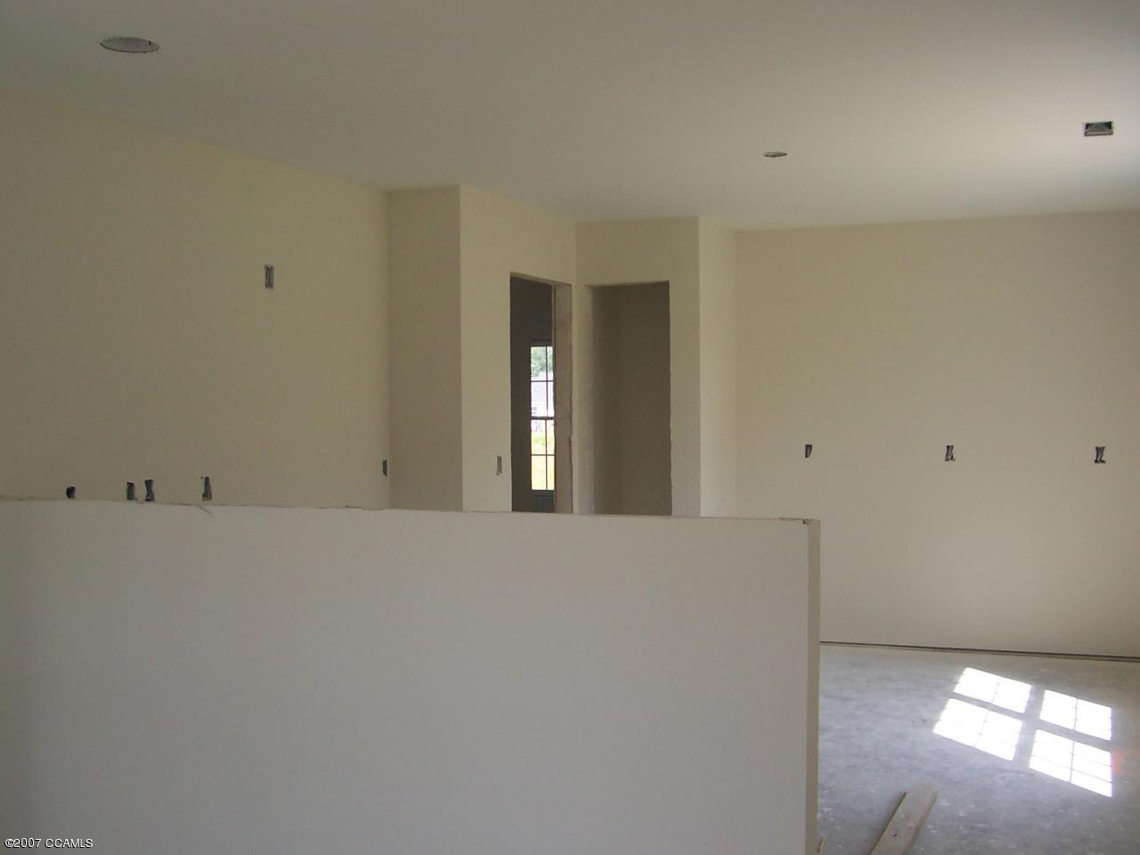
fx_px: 1219
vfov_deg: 38.7
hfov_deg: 50.1
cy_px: 428
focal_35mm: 37
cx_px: 570
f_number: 2.8
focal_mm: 5.6
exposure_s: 1/250
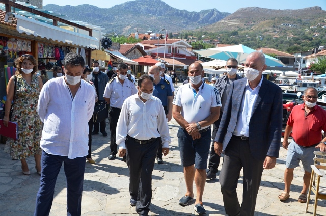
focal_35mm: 38
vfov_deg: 35.3
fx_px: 339
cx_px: 163
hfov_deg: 51.4
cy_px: 108
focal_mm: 25
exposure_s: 1/250
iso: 125
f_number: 8
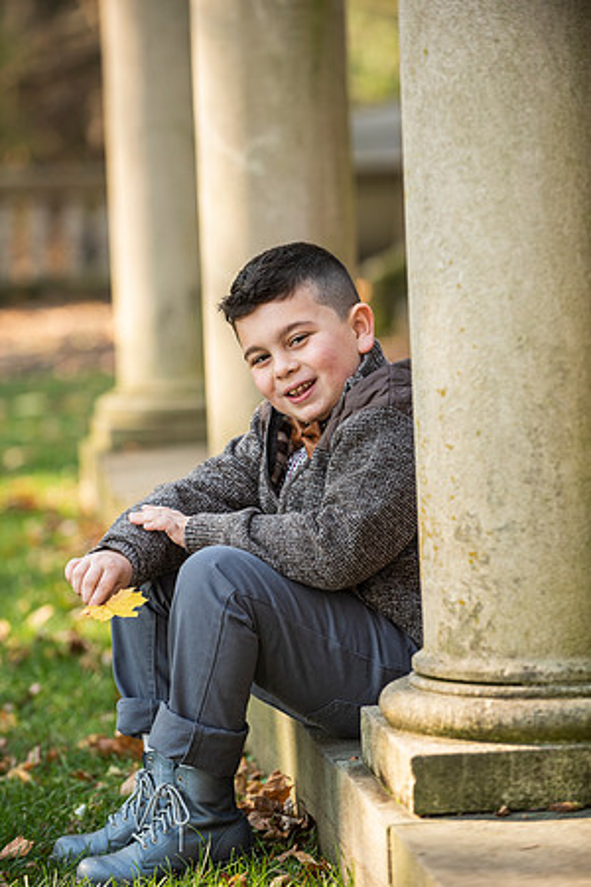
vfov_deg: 12.8
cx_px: 296
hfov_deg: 8.6
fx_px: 3940
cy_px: 444
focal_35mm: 160
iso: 320
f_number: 3.5
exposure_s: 1/320
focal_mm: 160
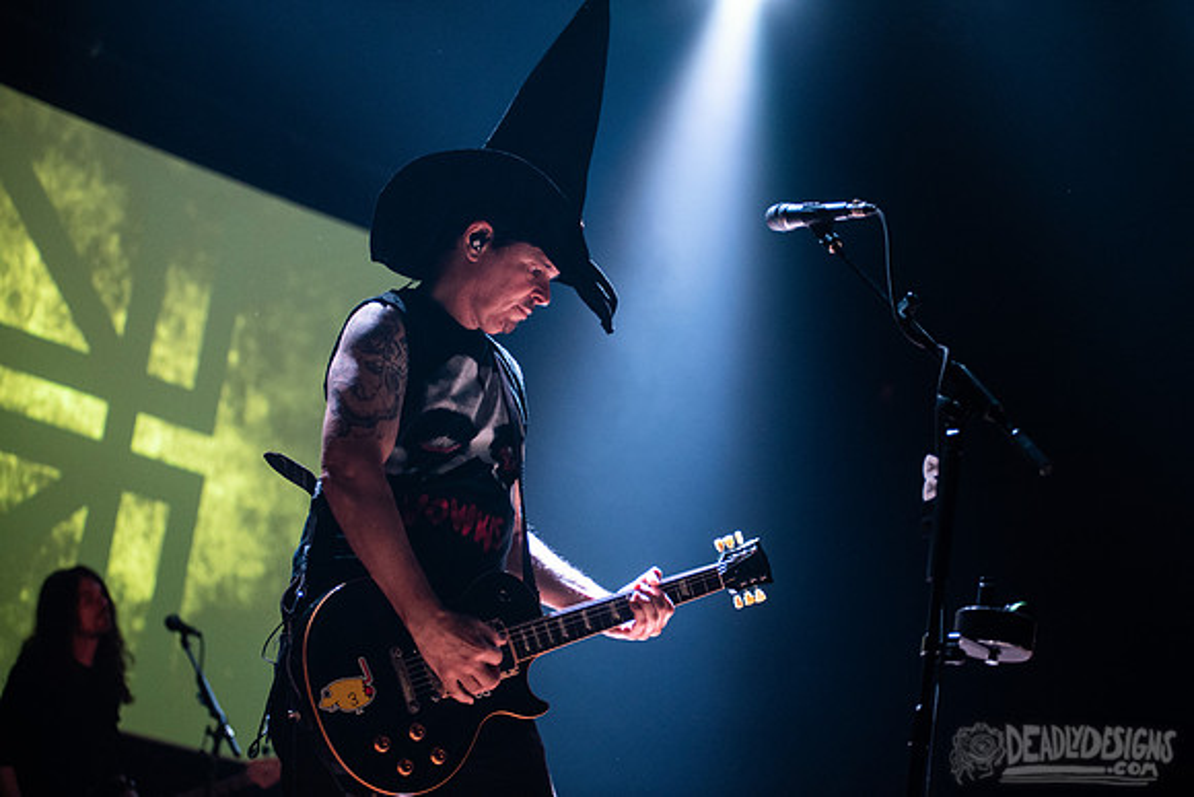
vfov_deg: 17.1
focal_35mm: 80
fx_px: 2654
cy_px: 398
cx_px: 597
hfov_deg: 25.4
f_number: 3.2
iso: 3200
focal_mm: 80
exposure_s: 1/100
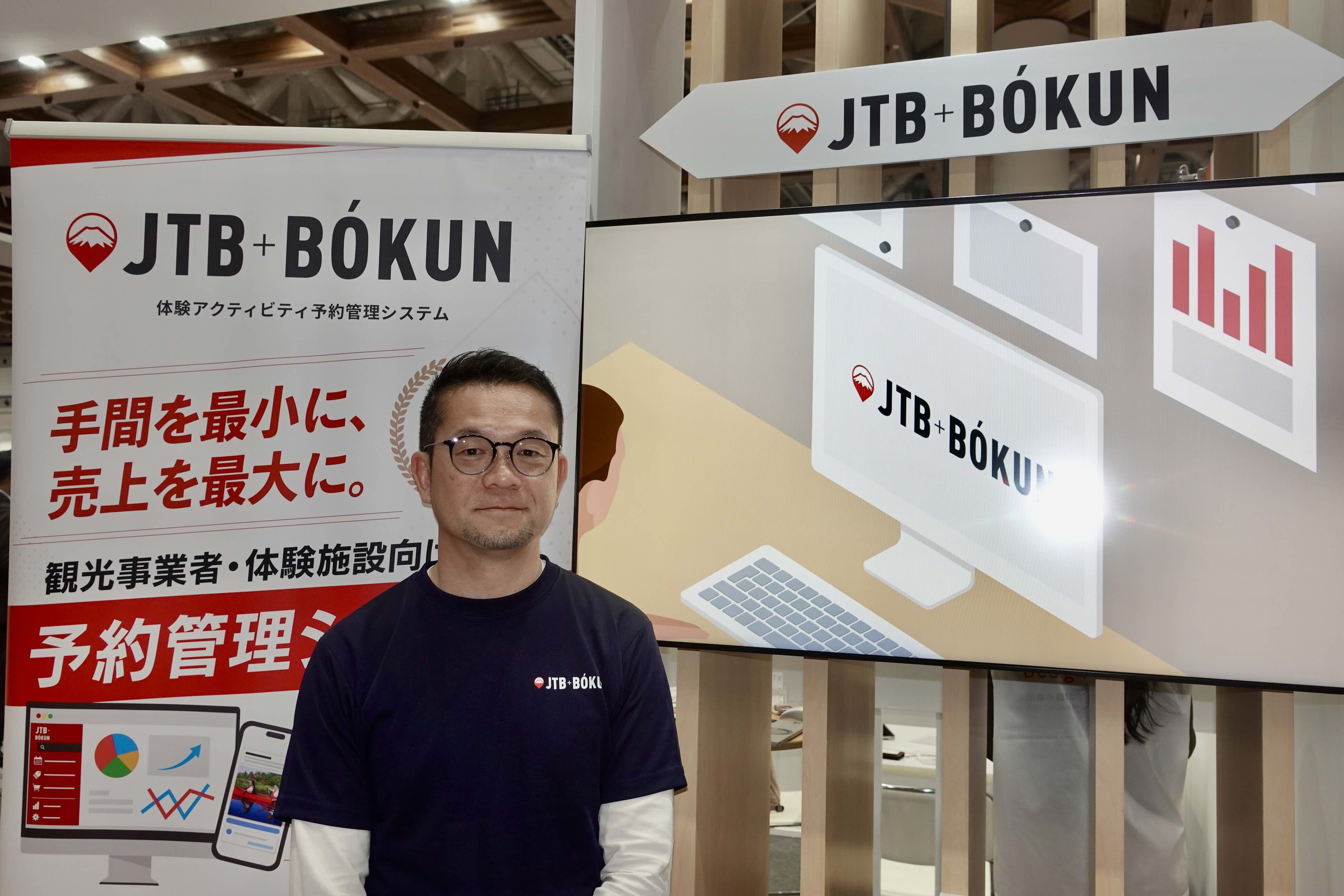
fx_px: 1083
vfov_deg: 45.0
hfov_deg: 63.7
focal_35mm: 29
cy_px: 448
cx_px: 672
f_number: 2.8
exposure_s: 1/60
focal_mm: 10.81
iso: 125
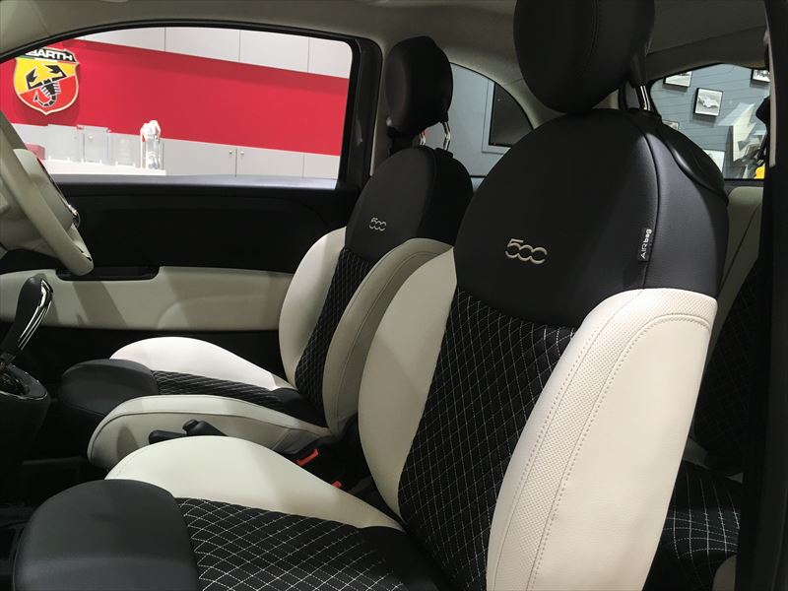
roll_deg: -4.4
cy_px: 296
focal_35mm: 29
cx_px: 394
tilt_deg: -8.9
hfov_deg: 61.7
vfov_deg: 48.2
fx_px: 660
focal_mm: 4.15
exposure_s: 1/30
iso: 40
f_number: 2.2
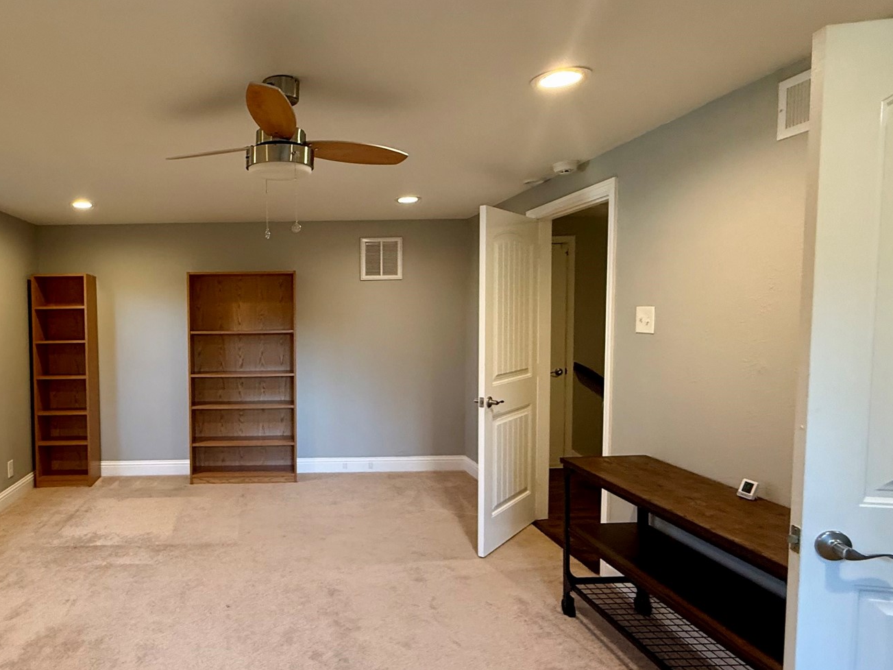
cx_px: 267
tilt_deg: -4.2
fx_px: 567
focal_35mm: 22
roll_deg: +0.8
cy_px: 349
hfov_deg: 73.0
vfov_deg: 61.1
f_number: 2.2
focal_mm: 2.22
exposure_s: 1/60
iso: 250
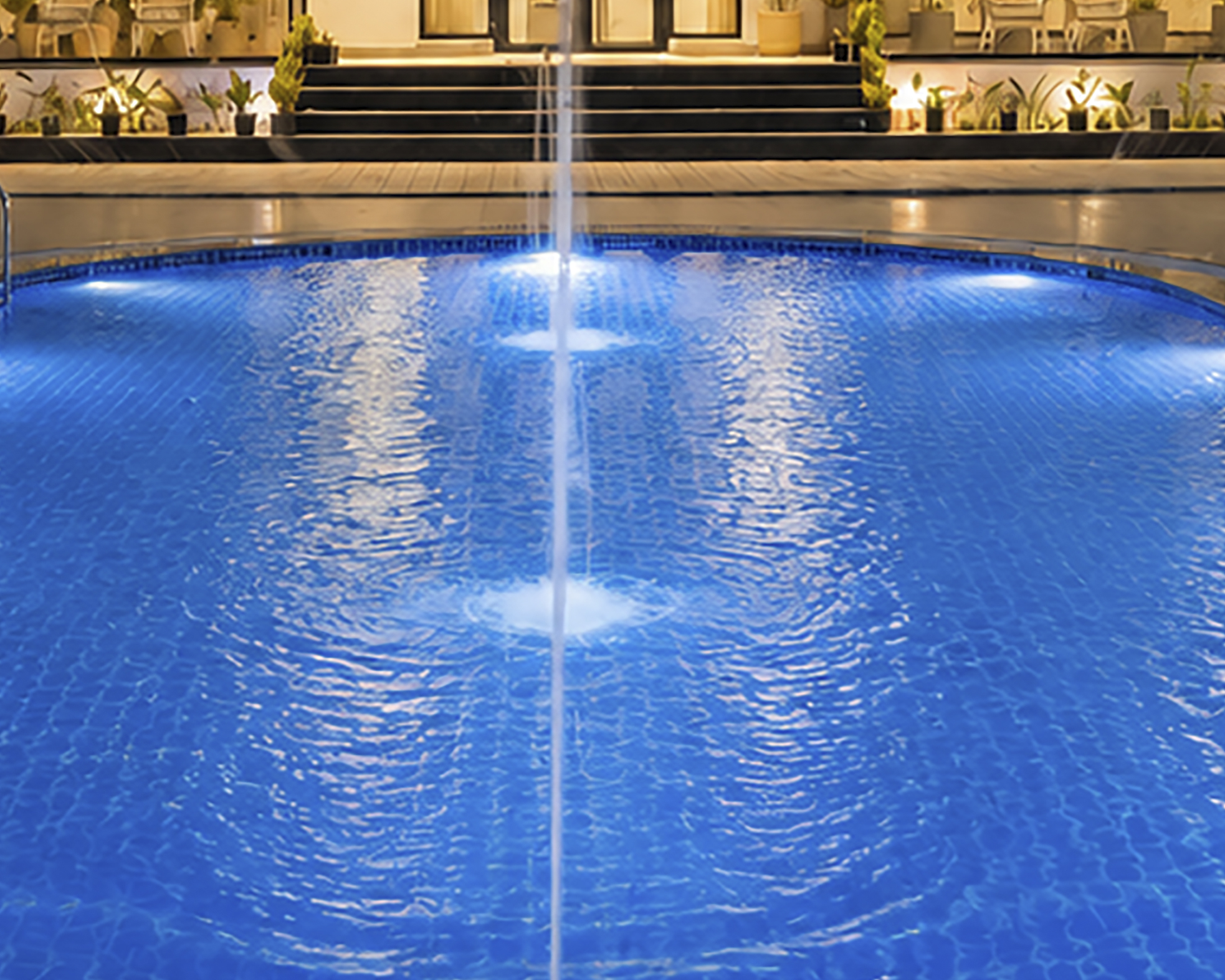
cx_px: 598
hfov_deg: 30.0
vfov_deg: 23.3
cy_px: 29
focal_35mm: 63
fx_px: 2284
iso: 800
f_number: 4.9
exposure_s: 1/15
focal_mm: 22
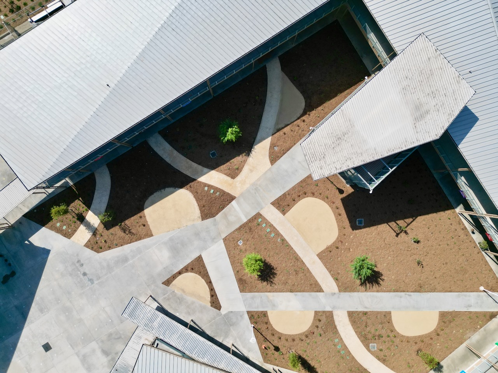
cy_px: 186
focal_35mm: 24
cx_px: 249
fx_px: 345
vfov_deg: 56.8
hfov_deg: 71.6
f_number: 1.7
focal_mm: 6.72
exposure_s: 1/4000
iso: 130
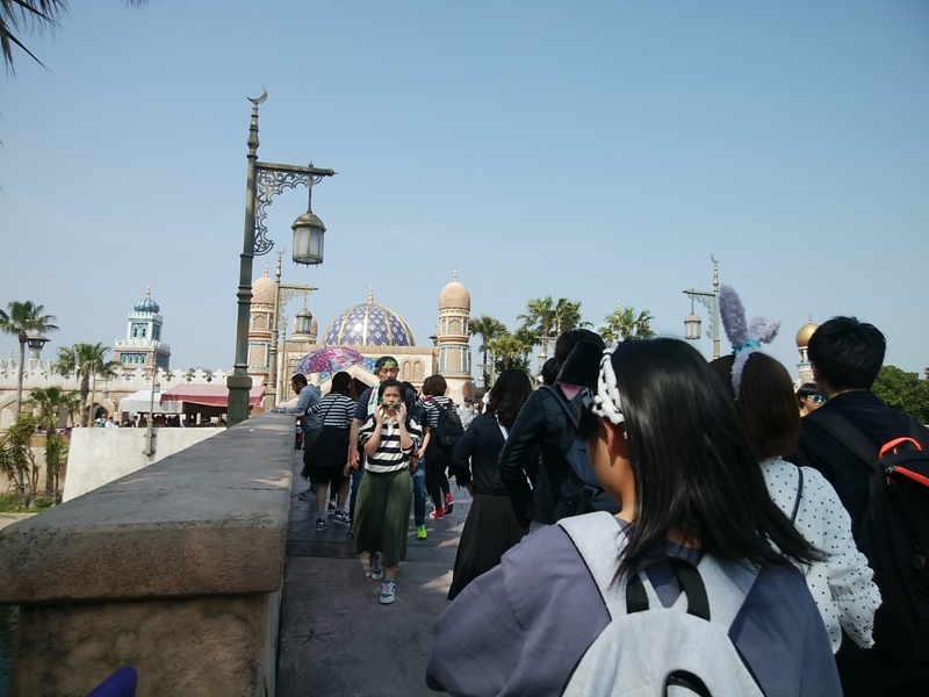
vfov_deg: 61.1
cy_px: 348
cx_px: 464
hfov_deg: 76.4
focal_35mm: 22
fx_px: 590
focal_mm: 3
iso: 32
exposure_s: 1/1425
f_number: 2
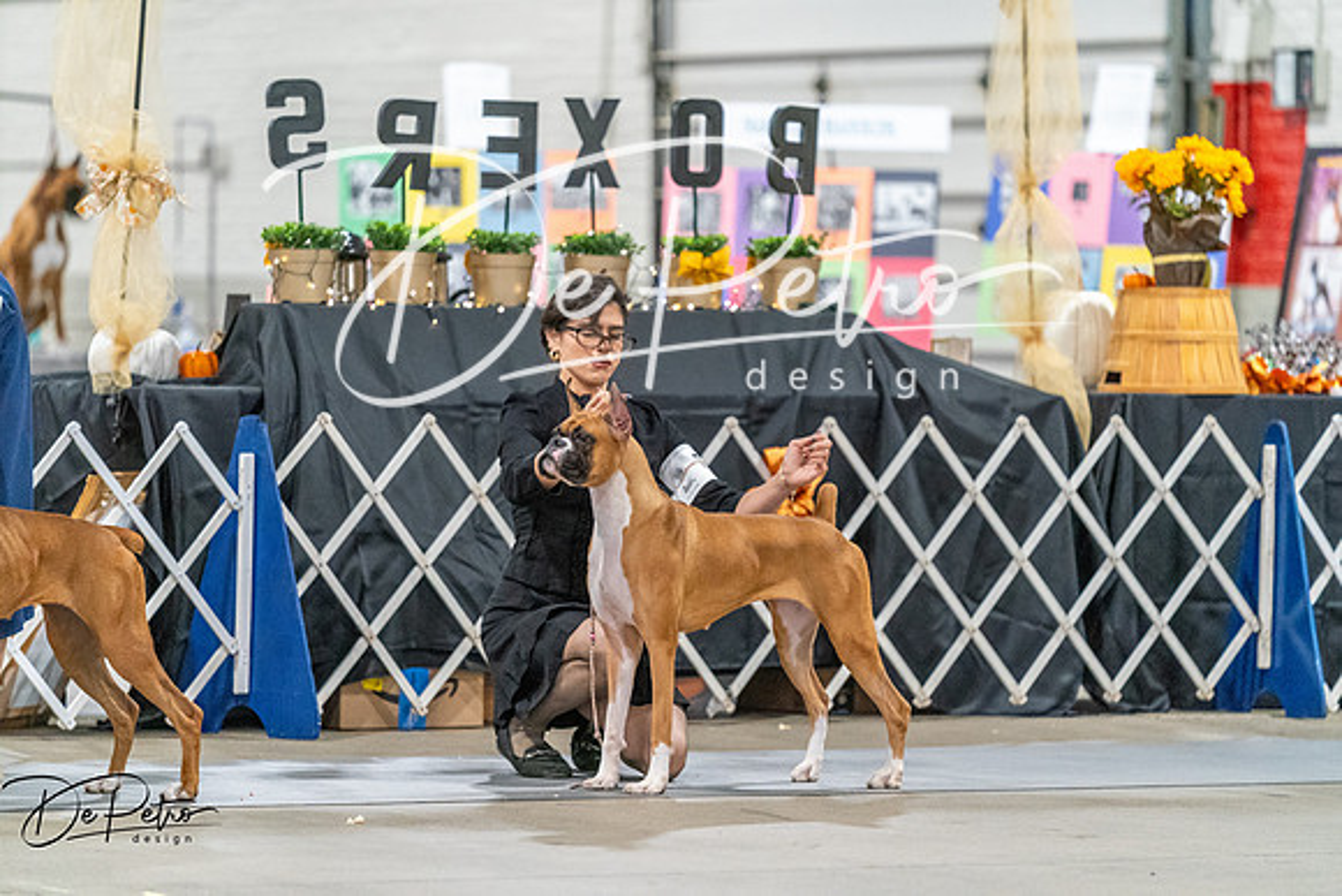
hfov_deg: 10.3
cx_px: 671
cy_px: 448
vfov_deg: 6.9
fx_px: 7457
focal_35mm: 200
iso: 6400
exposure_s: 1/250
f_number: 3.2
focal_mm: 200
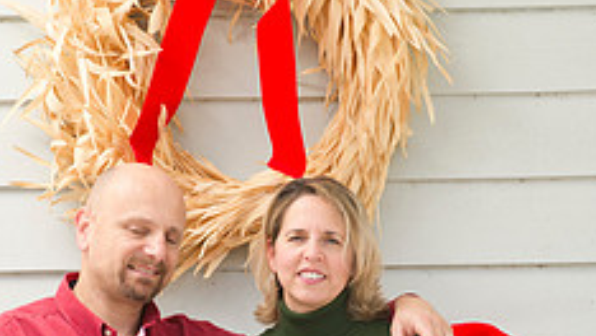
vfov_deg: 3.2
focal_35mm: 382
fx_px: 6041
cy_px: 313
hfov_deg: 5.6
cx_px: 259
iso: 200
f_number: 5.6
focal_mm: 190
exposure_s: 1/100
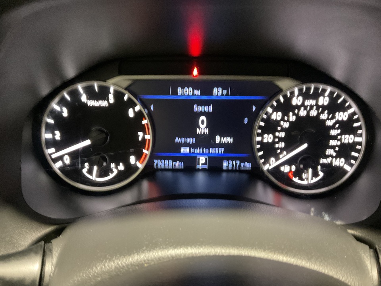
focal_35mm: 29
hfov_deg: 61.7
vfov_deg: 48.2
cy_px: 143
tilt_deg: -30.2
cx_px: 190
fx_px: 319
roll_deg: -1.6
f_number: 1.8
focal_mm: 3
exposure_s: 1/30
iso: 500
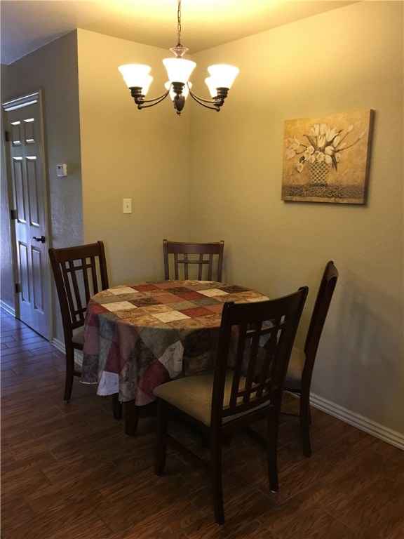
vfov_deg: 61.7
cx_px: 202
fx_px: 451
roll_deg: -1.0
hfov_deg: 48.2
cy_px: 270
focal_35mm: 29
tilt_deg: -10.4
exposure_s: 1/15
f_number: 2.2
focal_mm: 4.15
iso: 80
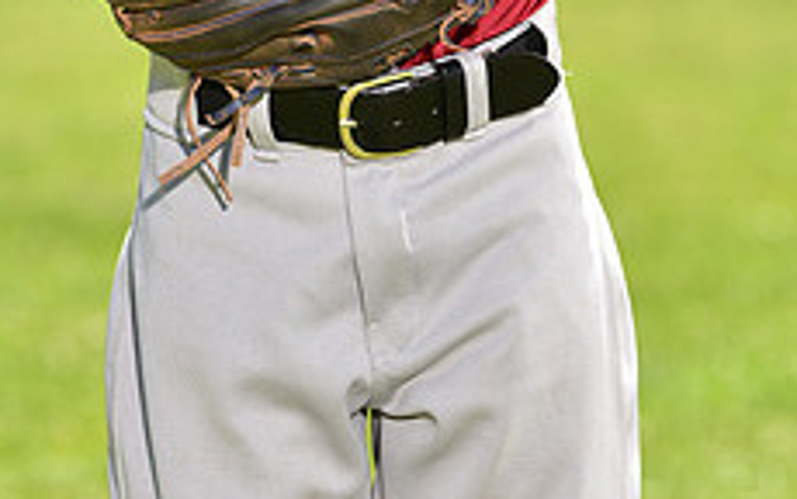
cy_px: -405
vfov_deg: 3.5
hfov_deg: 5.6
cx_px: 376
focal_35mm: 373
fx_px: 8106
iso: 80
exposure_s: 1/200
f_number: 5
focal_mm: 145
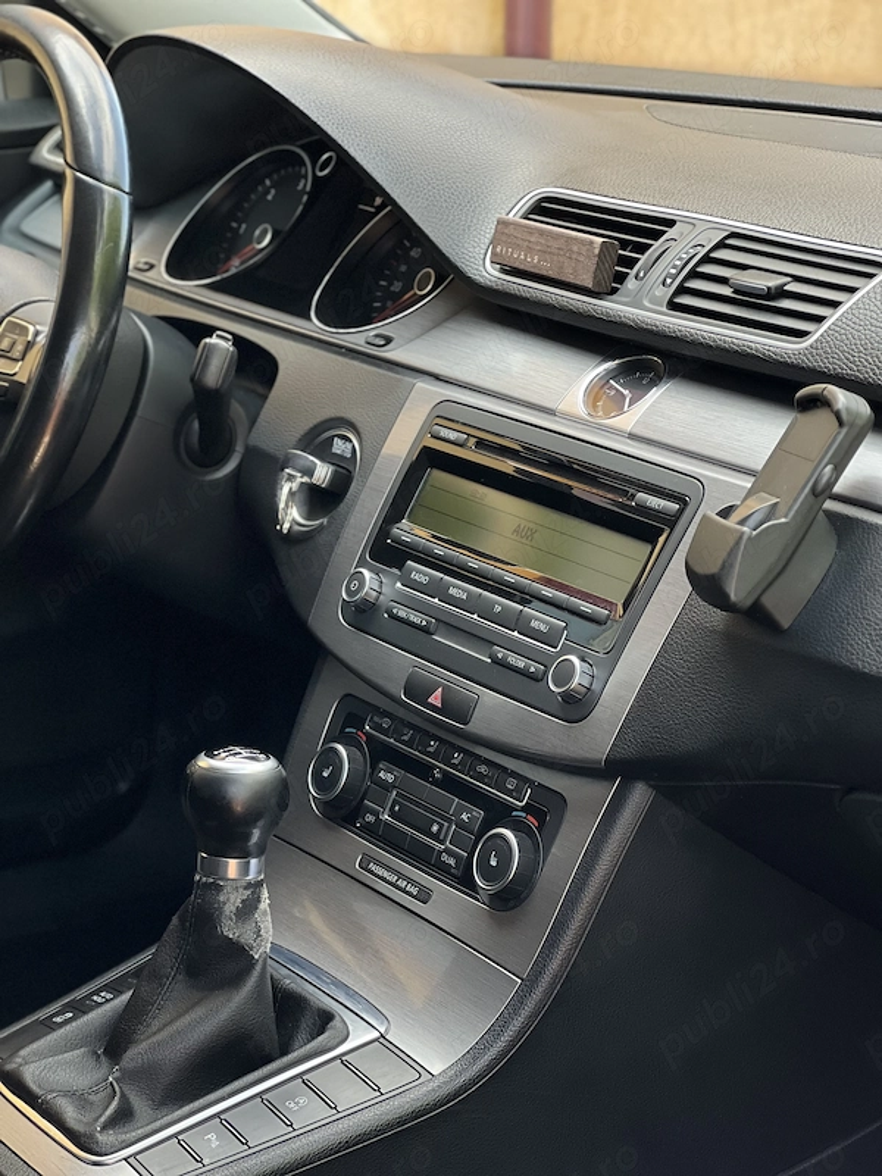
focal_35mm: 77
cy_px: 588
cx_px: 441
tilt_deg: -12.3
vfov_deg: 25.3
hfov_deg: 19.1
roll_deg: -0.3
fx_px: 2616
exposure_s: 1/121
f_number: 2.8
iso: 200
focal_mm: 9
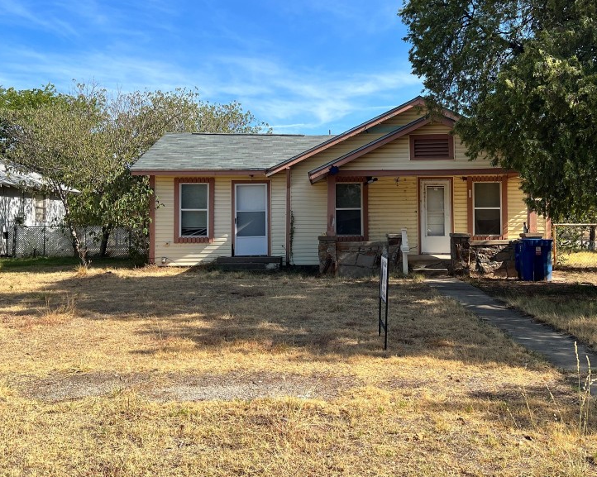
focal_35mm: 36
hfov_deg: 50.1
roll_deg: +0.3
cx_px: 341
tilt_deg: +0.7
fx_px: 636
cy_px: 197
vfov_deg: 41.0
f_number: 1.5
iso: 50
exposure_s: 1/2762
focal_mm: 5.7
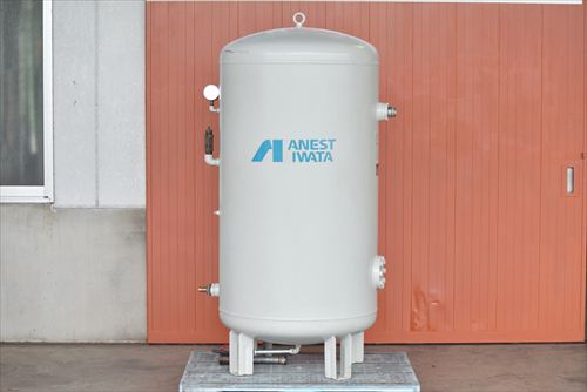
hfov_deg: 24.6
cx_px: 294
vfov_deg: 16.6
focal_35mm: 82
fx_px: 1346
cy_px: 196
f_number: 6.3
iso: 1250
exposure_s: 1/320
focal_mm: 55
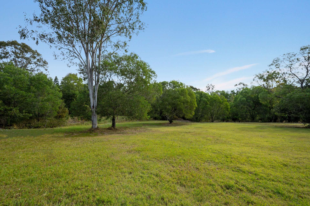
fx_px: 120
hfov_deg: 104.3
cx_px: 155
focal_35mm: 14
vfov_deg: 81.1
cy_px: 103
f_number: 9
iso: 250
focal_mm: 14
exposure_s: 1/160
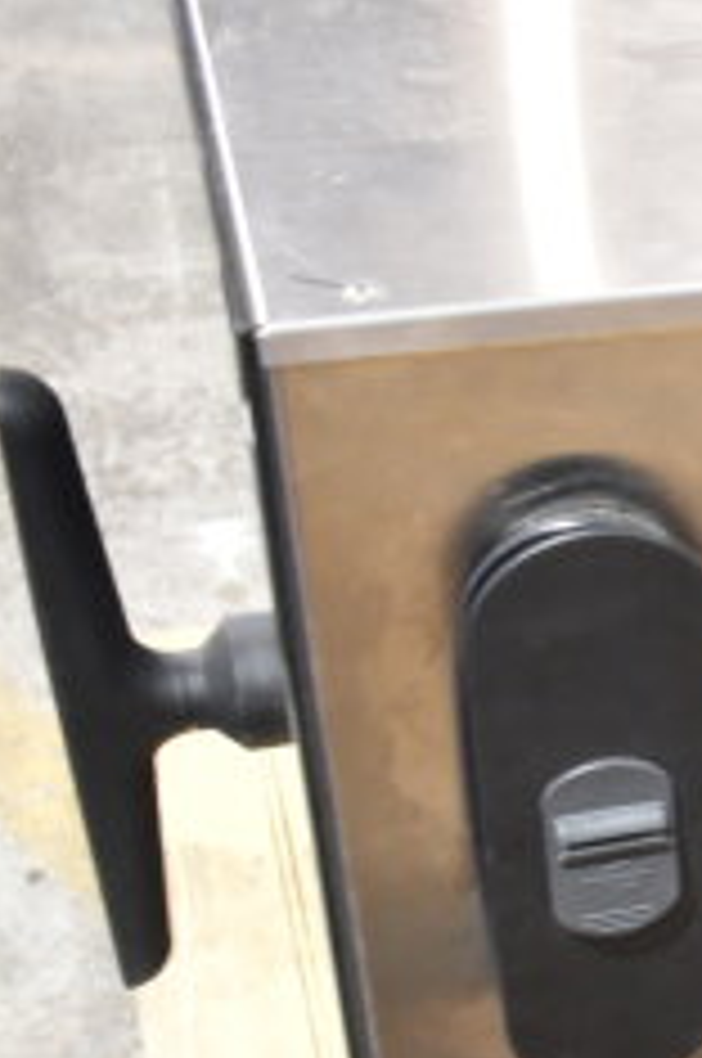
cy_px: 907
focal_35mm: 78
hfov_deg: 15.4
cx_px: 1210
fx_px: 2288
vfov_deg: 25.4
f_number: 3.5
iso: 800
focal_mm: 20
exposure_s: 1/30
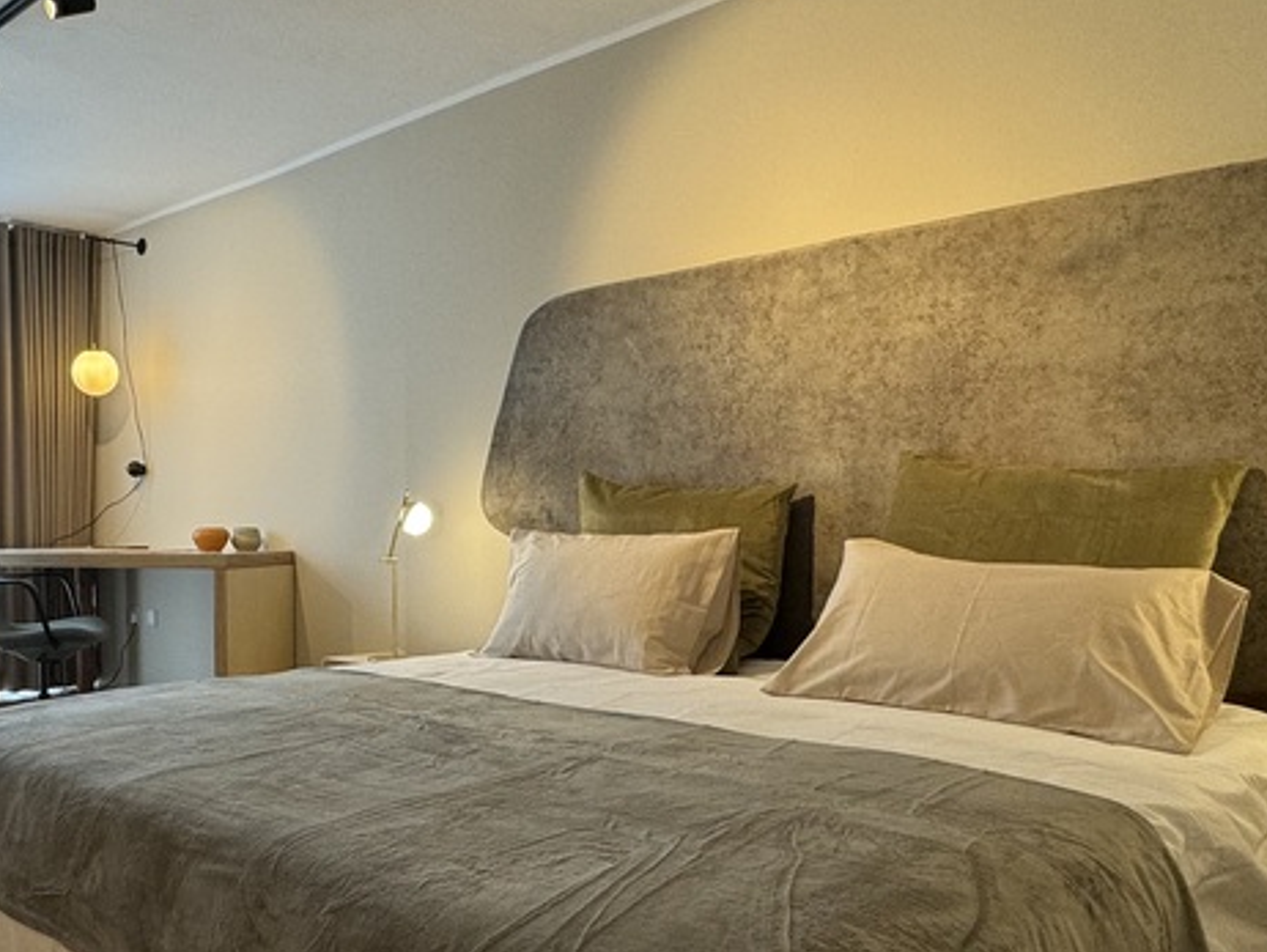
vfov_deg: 44.9
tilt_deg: -5.3
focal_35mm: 31
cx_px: 321
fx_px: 1135
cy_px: 623
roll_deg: -0.7
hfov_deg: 55.6
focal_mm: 2.22
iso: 100
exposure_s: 1/100
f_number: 2.2
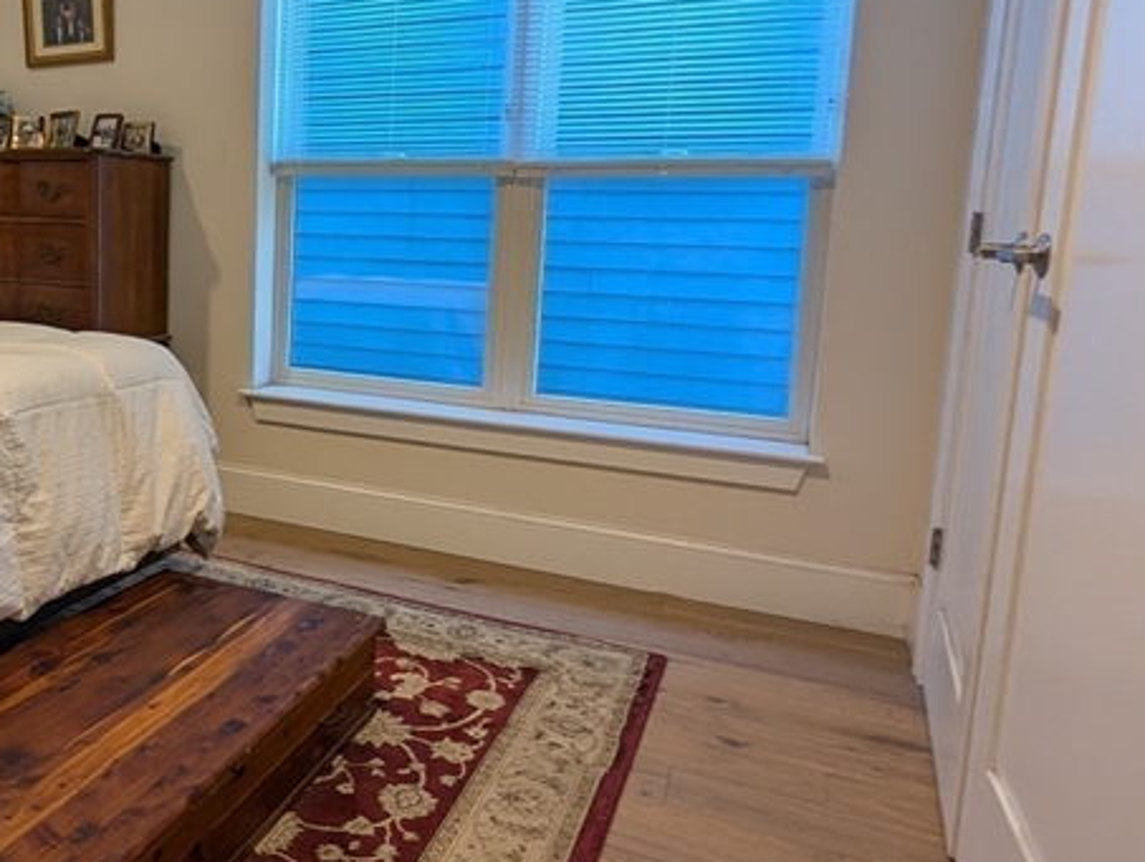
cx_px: 278
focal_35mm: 27
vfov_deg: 51.2
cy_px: 351
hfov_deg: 61.4
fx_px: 894
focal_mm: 2.02
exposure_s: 1/30
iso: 57
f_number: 1.7
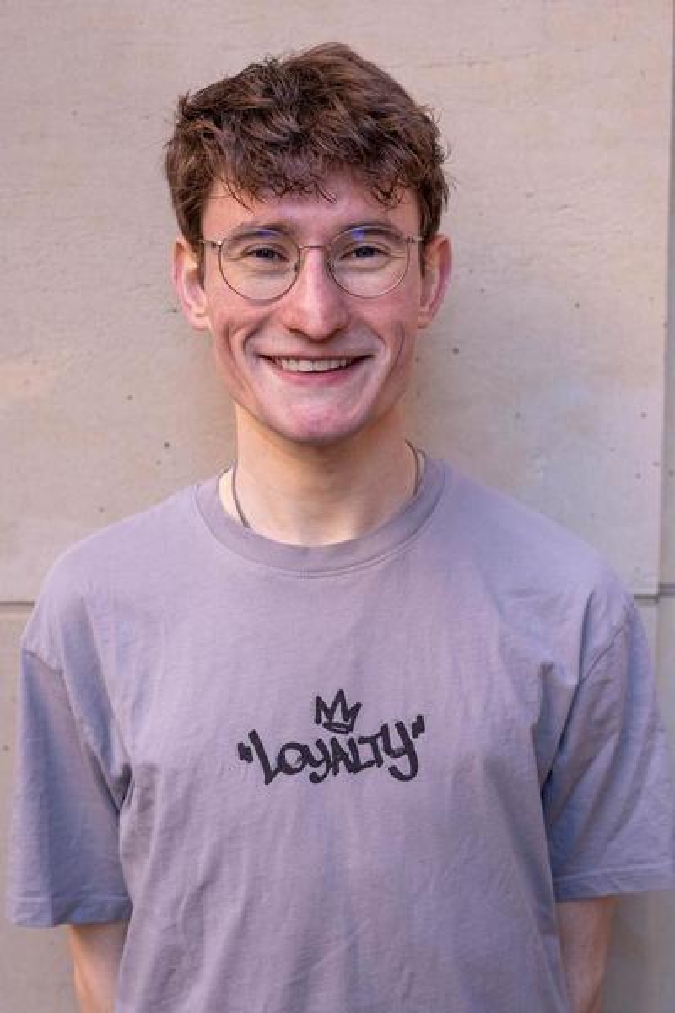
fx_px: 1406
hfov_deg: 27.0
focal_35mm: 50
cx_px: 338
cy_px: 506
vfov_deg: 39.6
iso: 160
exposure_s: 1/100
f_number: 3.5
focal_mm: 50
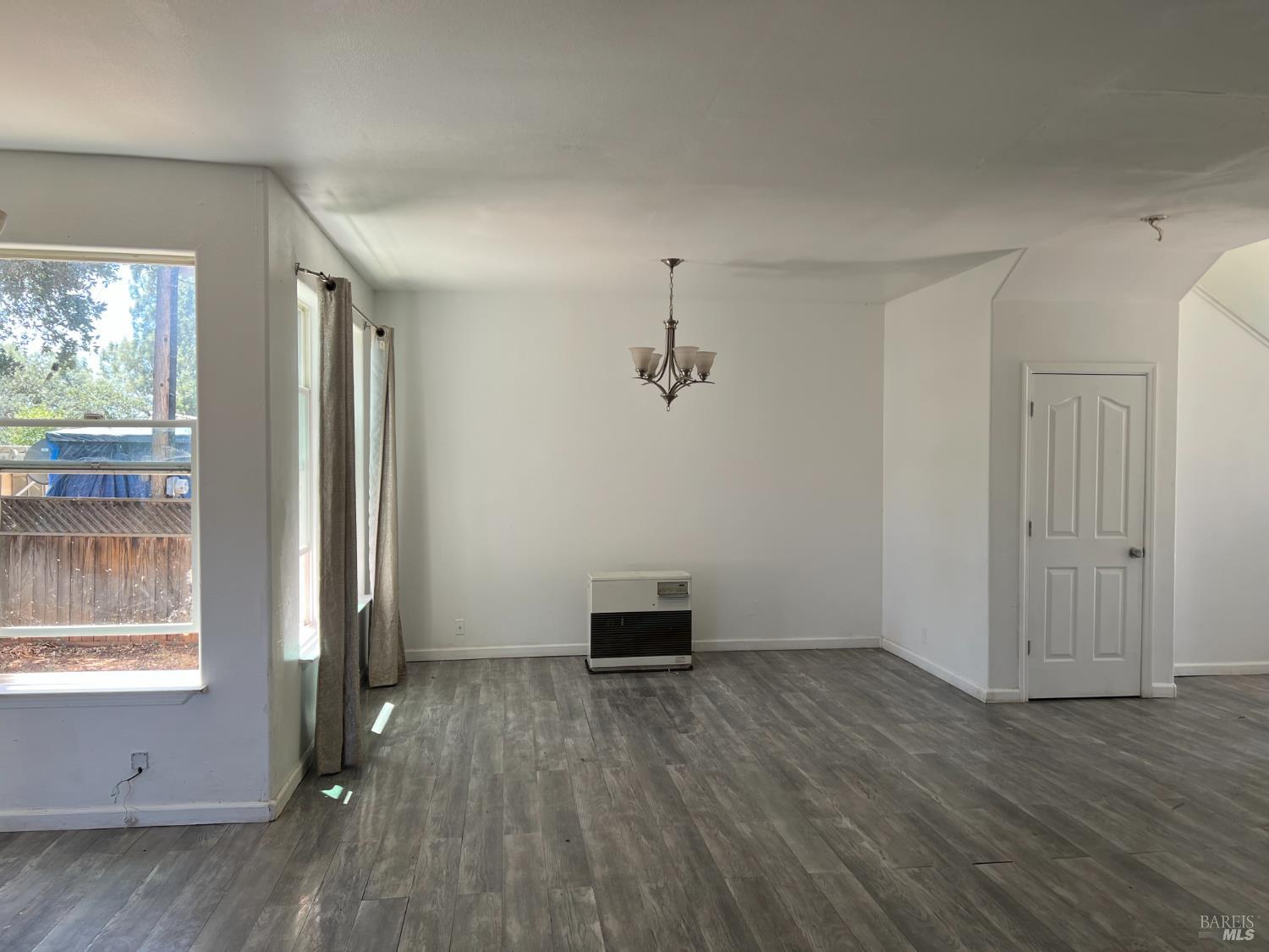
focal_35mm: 26
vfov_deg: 53.1
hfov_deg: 67.3
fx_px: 953
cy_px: 476
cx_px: 634
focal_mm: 5.7
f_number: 1.5
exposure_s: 1/121
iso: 32
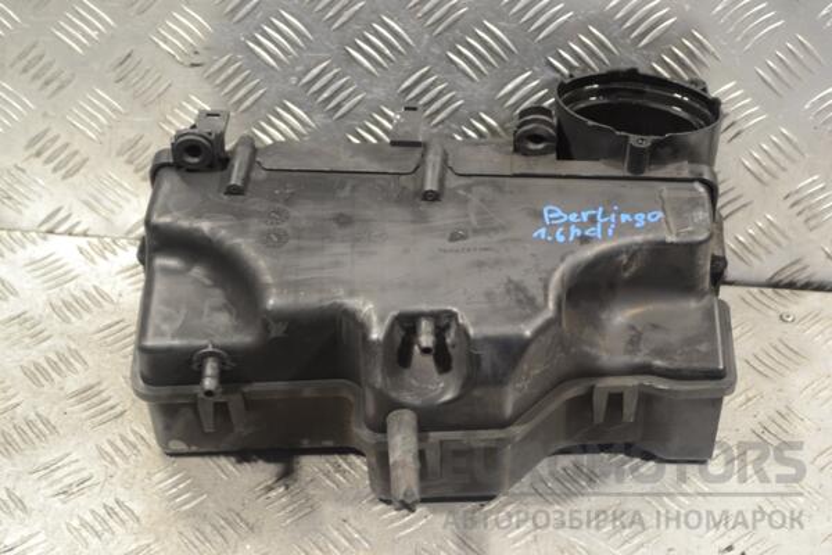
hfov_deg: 30.5
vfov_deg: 20.6
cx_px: 416
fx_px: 1525
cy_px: 278
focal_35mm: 66
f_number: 5.3
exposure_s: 1/30
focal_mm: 44
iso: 450
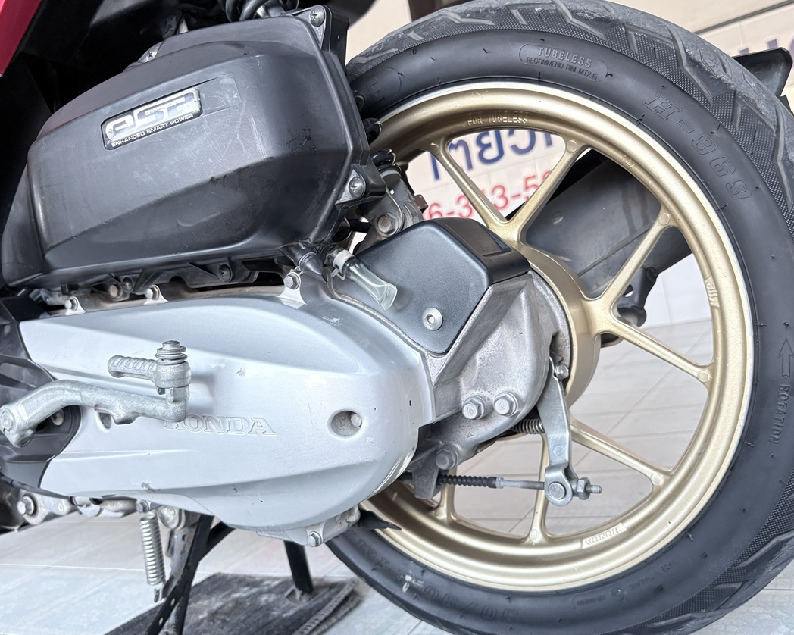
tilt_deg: -2.8
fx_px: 728
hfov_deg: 57.2
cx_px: 410
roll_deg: +11.7
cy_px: 332
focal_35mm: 31
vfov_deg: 47.1
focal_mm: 5.96
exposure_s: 1/60
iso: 200
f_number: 1.6
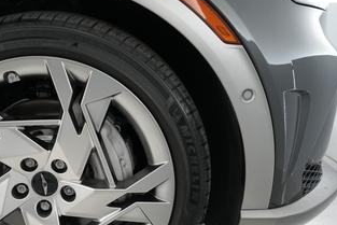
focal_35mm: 49
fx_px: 459
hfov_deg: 39.2
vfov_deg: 27.3
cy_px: 161
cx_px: 83
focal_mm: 24
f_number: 2.8
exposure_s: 1/250
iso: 3200
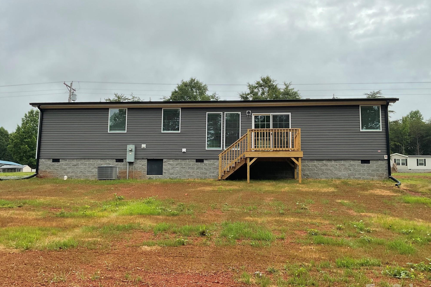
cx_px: 216
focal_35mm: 31
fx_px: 371
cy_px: 159
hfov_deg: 60.3
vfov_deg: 42.3
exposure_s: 1/1195
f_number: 1.8
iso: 16
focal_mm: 3
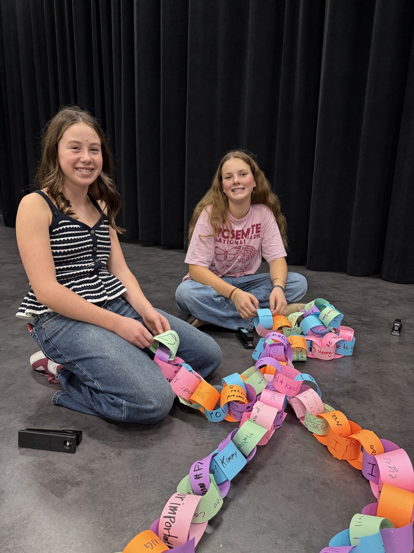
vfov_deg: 71.6
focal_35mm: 24
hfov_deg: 56.8
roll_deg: -0.3
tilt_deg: -15.0
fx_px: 383
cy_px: 276
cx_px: 207
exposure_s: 1/60
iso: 640
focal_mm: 6.76
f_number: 1.78
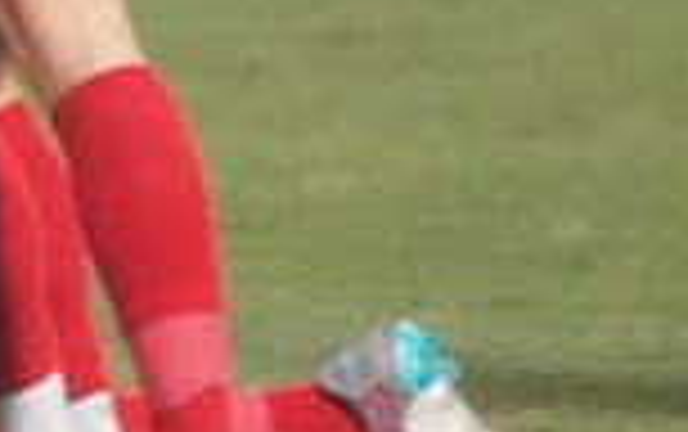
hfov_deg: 1.5
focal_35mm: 1372
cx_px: -1084
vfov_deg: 1.0
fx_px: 25754
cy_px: -472
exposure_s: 1/800
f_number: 5.6
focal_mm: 229
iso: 12800
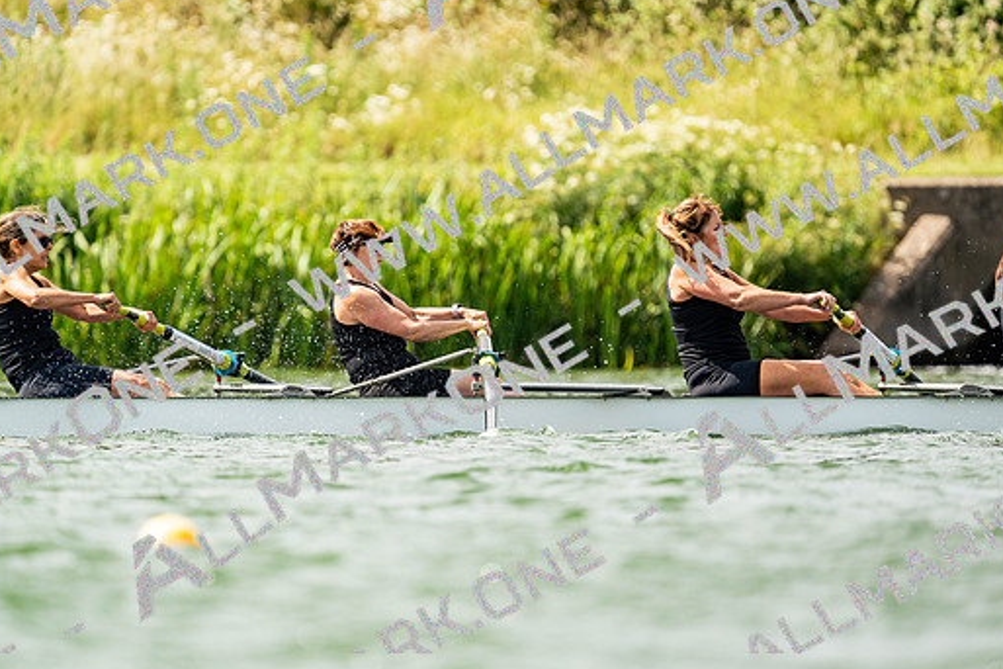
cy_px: 318
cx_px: 530
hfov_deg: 3.0
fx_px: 18888
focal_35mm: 678
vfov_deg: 2.0
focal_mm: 600
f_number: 6.3
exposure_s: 1/2000
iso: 400
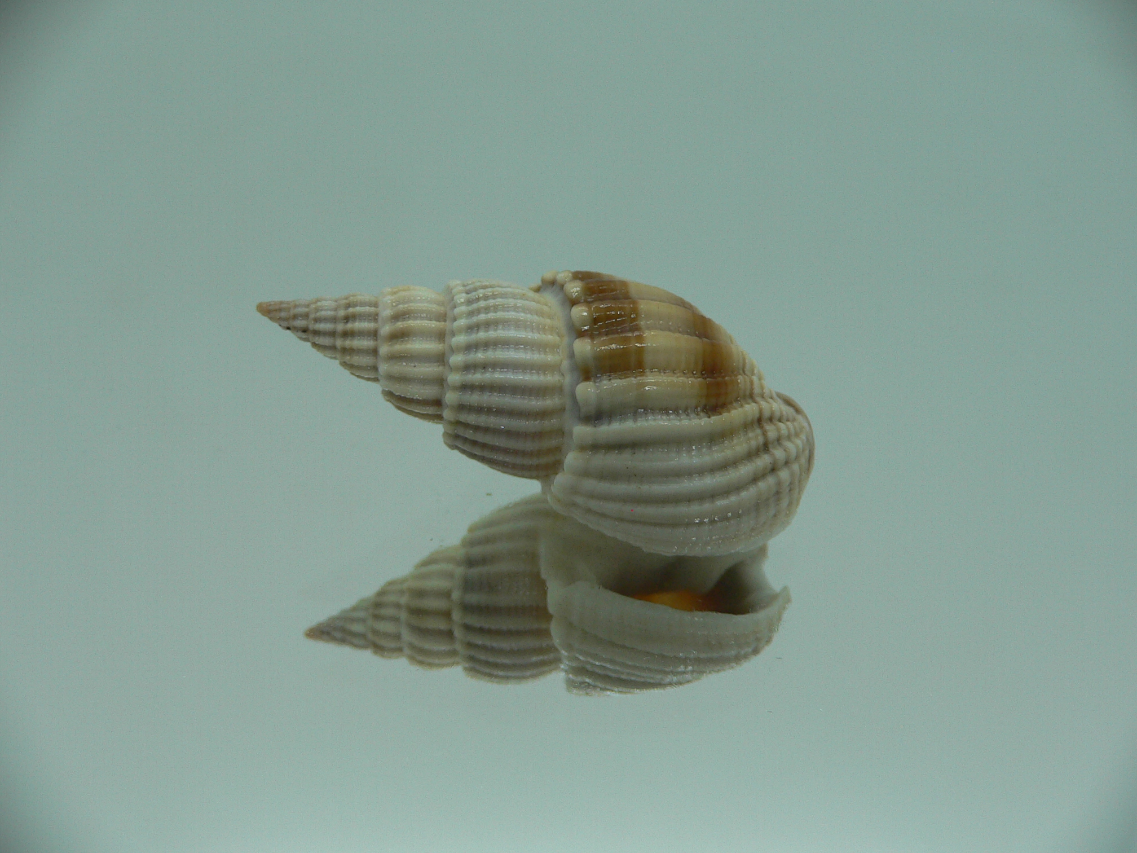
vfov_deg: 40.7
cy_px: 426
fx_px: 1150
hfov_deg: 52.6
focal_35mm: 35
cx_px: 568
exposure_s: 1/60
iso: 80
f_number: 2.8
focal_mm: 4.6
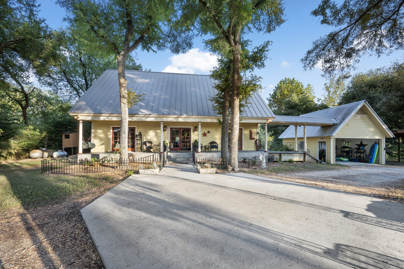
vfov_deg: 81.2
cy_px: 134
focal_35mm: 14
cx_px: 202
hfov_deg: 104.3
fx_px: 157
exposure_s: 1/50
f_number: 13
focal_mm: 14
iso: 64
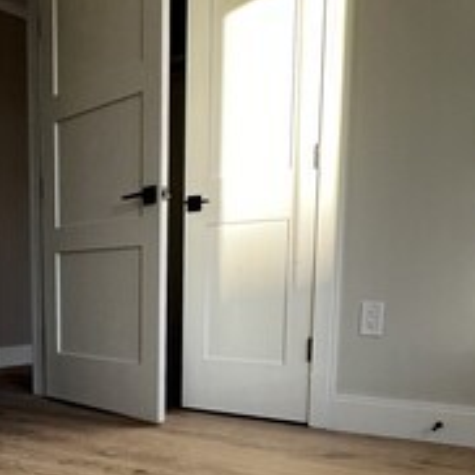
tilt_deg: -8.9
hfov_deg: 38.4
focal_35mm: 42
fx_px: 652
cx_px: 90
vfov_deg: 38.3
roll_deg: -0.4
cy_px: 391
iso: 64
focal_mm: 1.57
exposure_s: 1/99
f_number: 1.8
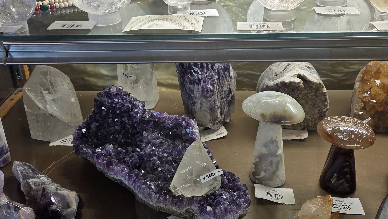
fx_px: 412
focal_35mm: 40
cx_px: 200
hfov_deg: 50.5
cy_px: 82
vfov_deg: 29.6
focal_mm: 5.4
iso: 50
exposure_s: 1/120
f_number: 1.8
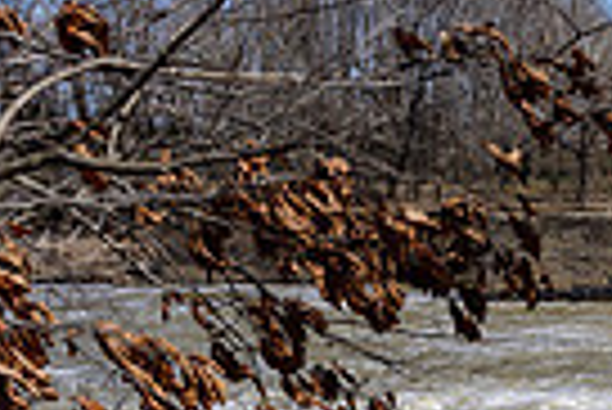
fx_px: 1957
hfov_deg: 14.8
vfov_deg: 11.5
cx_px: 1192
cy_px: 615
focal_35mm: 115
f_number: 10
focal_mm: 27
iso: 100
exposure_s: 1/320
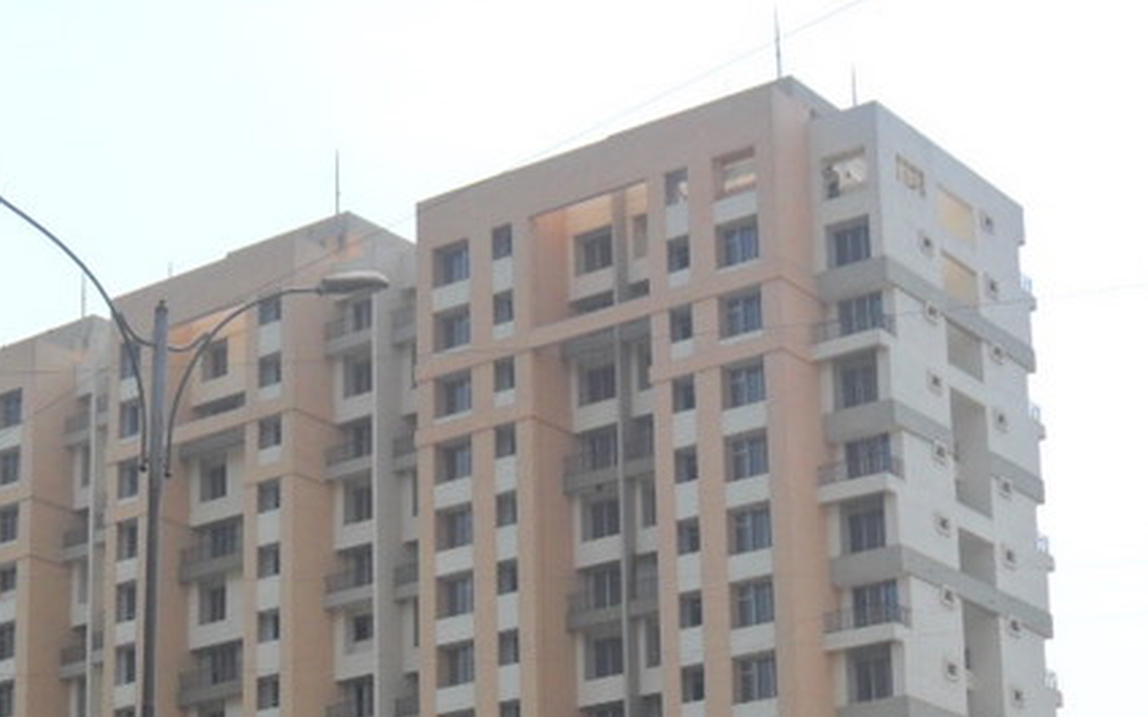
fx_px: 2753
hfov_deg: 23.5
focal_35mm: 88
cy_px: 809
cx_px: 406
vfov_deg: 14.5
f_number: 4.5
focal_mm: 7.8
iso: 100
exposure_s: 1/750
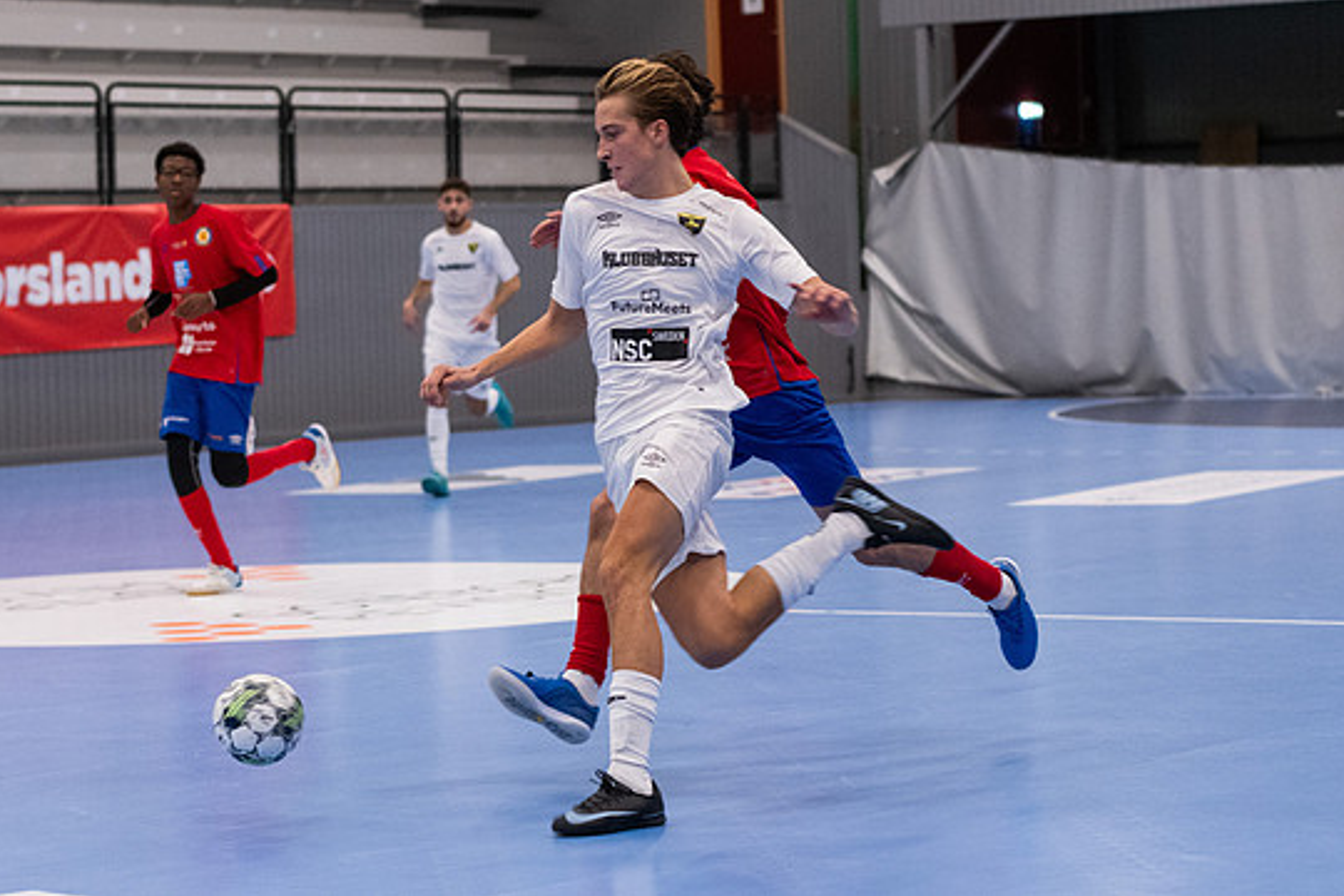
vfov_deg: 11.5
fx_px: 4442
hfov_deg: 17.2
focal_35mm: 119
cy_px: 417
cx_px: 662
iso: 2800
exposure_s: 1/640
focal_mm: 70
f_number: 3.2
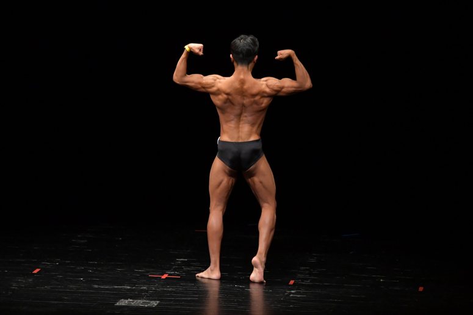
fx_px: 3349
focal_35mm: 255
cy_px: 158
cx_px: 236
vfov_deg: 5.4
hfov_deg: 8.1
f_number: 5.6
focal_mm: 170
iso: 3200
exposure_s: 1/400
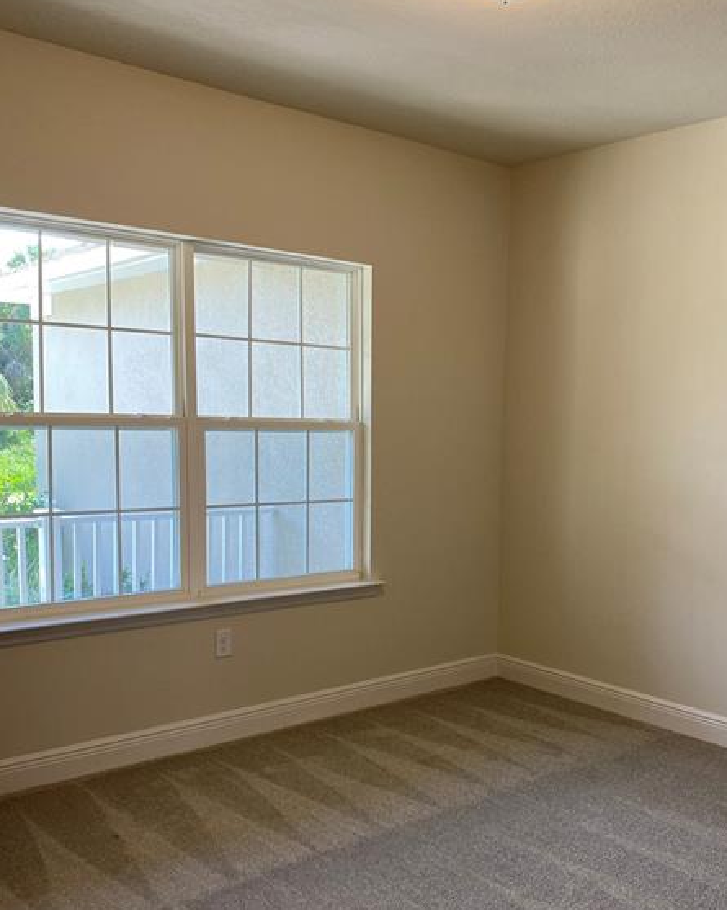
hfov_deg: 41.9
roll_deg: -1.8
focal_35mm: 35
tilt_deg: -6.1
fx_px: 942
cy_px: 534
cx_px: 457
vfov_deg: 51.3
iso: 80
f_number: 1.8
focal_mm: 4.25
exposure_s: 1/120
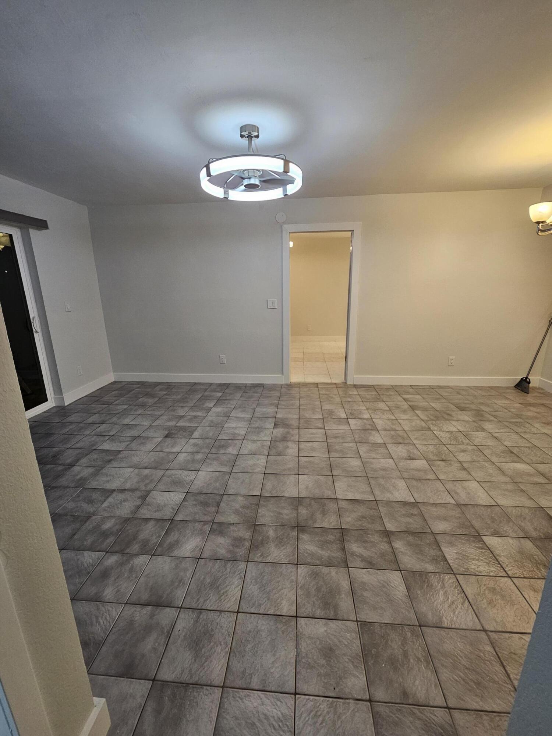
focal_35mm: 13
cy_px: 368
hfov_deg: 89.9
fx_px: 276
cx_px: 276
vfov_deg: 106.2
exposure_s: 1/60
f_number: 2.2
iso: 200
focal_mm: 2.2
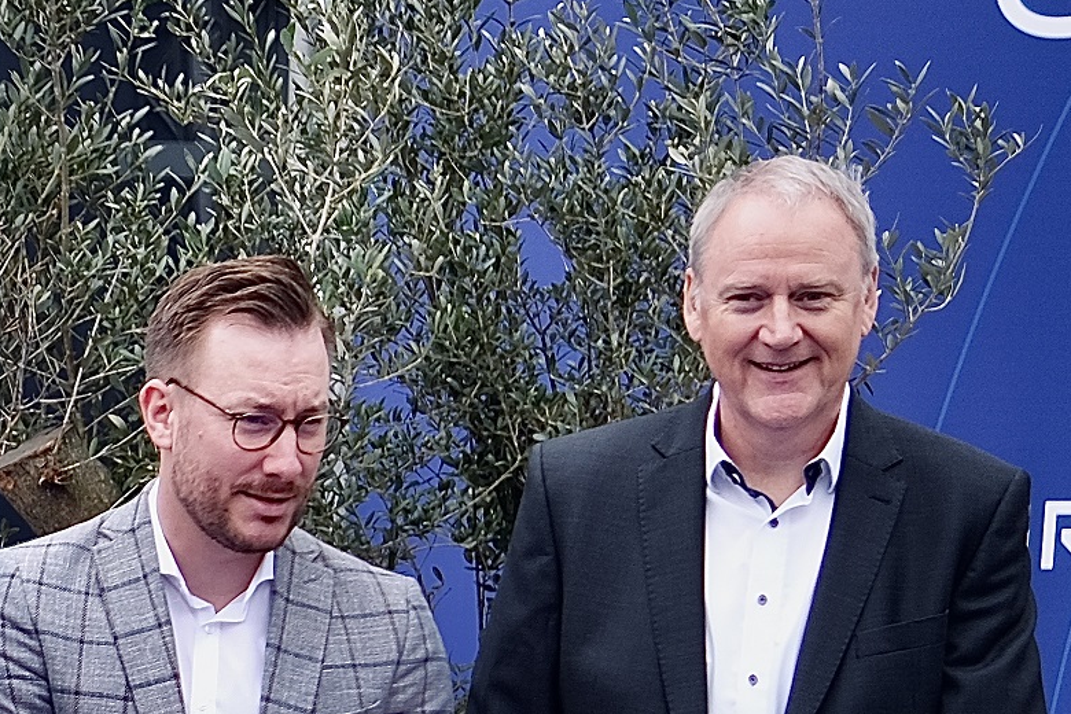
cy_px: 1141
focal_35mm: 140
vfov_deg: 9.5
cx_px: -674
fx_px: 4165
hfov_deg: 13.5
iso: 160
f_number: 1.4
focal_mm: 23
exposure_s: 1/1500
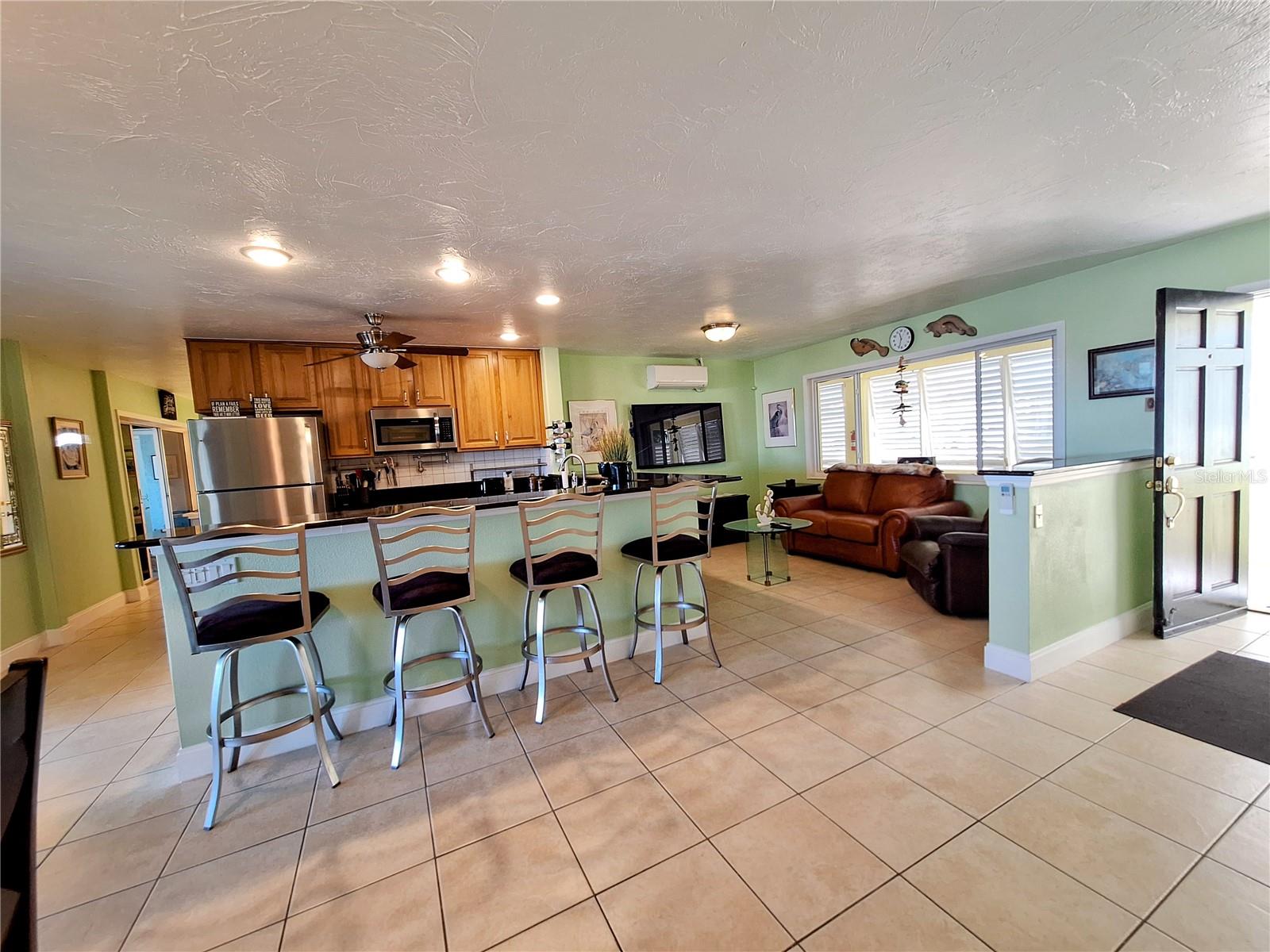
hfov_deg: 106.2
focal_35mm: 13
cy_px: 476
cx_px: 635
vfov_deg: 89.9
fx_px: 477
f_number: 2.2
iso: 100
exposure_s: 1/40
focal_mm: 1.74
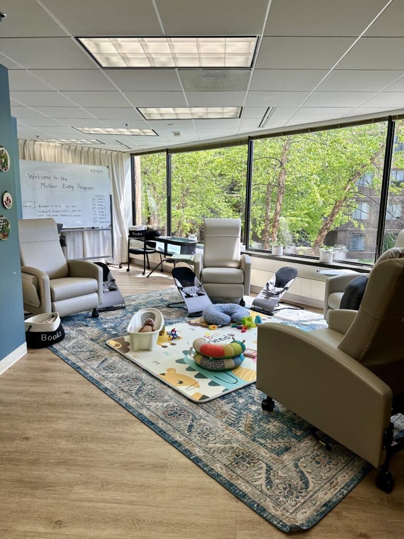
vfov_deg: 71.6
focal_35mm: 24
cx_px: 202
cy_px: 270
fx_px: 373
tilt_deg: -9.4
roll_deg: -1.6
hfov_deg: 56.8
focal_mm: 6.86
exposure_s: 1/348
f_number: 1.78
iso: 80
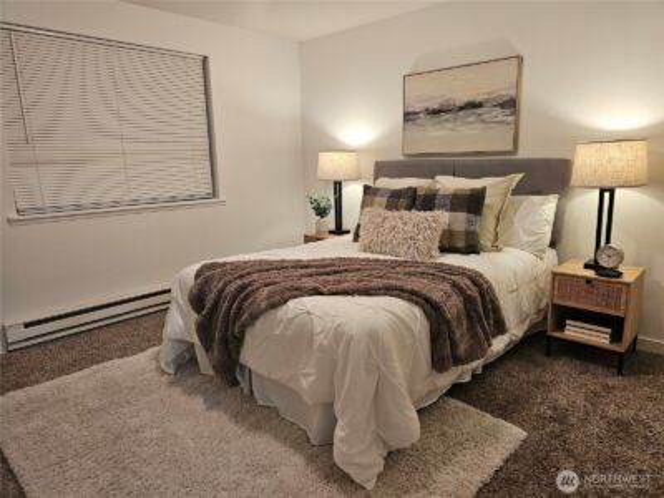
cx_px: 332
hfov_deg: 73.9
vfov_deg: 58.9
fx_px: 441
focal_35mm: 23
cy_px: 249
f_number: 1.7
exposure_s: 1/120
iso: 250
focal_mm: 6.3
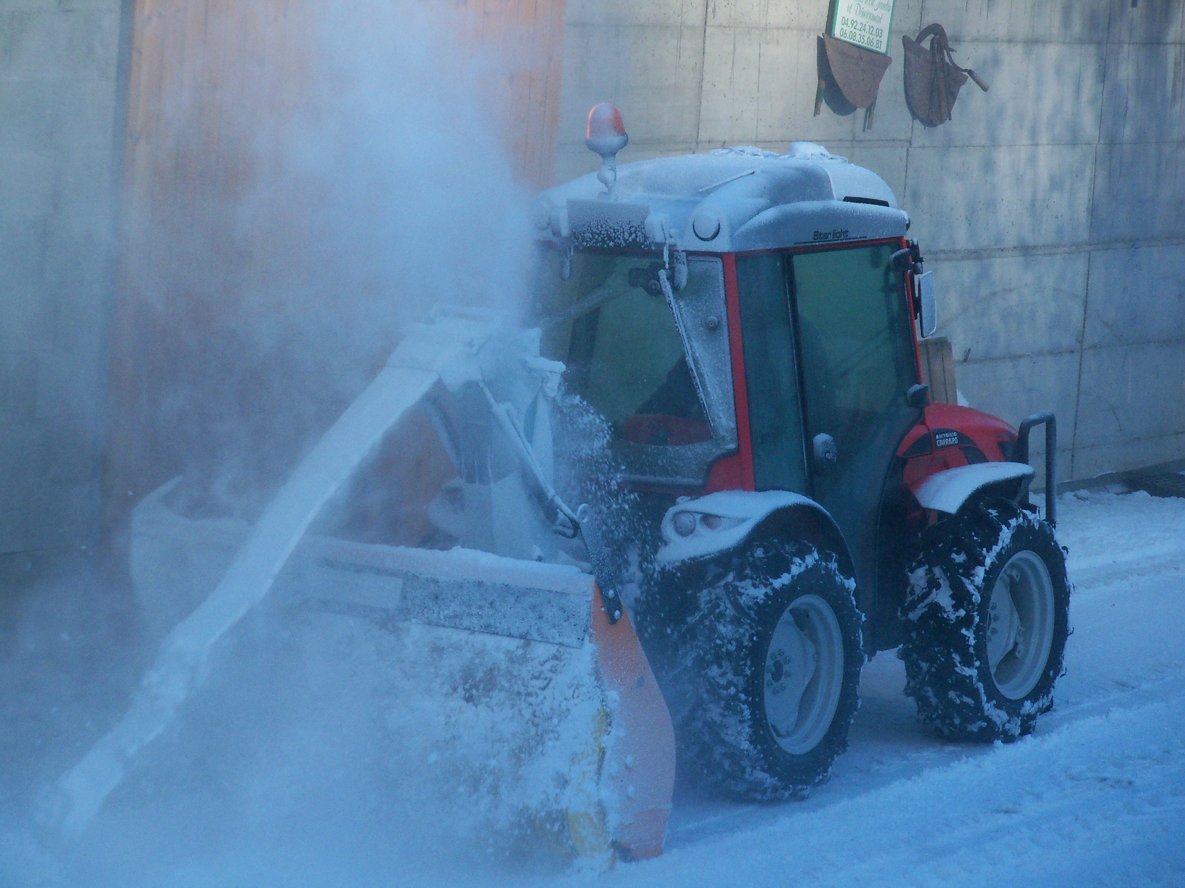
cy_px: 444
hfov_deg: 13.4
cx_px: 592
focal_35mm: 147
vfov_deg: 10.1
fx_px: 5032
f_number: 5.5
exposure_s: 1/320
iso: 160
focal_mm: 26
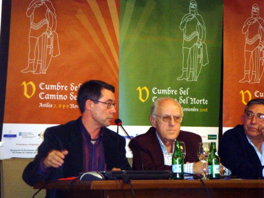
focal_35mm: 117
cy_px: 99
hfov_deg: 16.8
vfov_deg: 12.7
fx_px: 892
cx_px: 132
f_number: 4.5
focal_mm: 19.8
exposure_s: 1/60
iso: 400
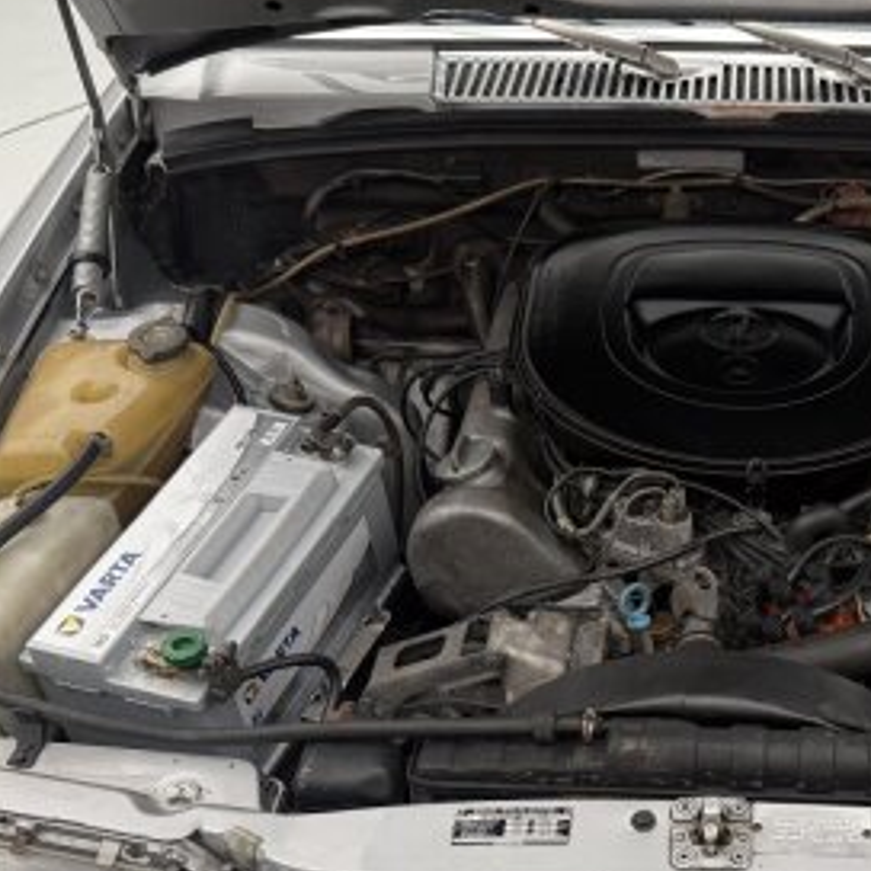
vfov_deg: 33.3
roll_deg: +0.0
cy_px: 666
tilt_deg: -41.2
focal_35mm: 50
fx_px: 1423
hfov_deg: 33.0
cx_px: 711
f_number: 1.78
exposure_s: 1/99
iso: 200
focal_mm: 6.76
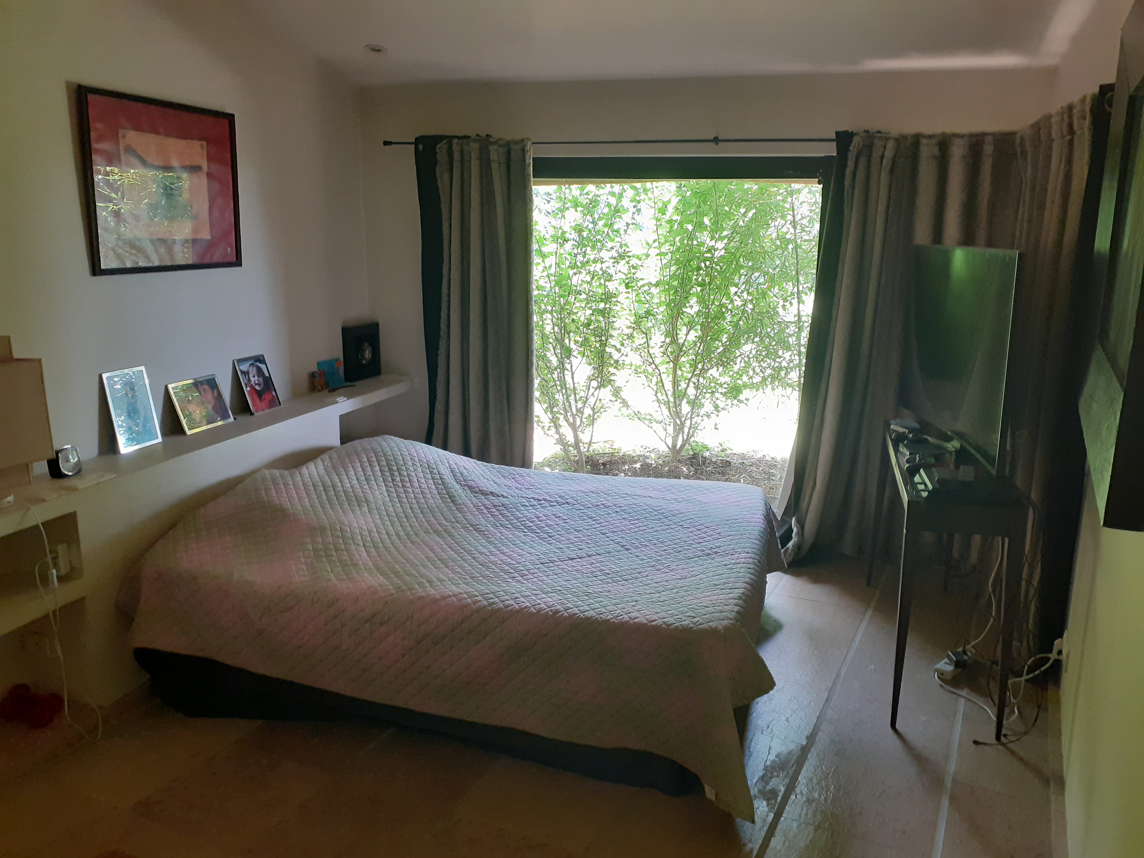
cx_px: 572
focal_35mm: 27
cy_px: 429
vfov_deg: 51.4
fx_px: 892
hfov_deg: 65.3
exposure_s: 1/50
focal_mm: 3.6
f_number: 1.9
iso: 200
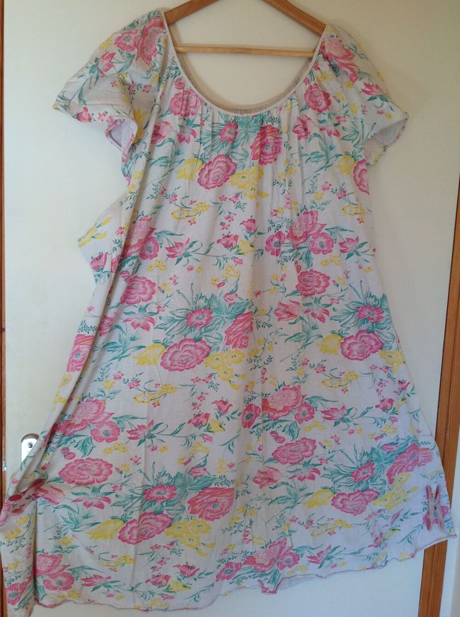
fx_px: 622
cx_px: 230
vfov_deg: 52.7
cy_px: 308
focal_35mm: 35
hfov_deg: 40.6
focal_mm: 4.28
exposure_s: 1/60
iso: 64
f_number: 2.4
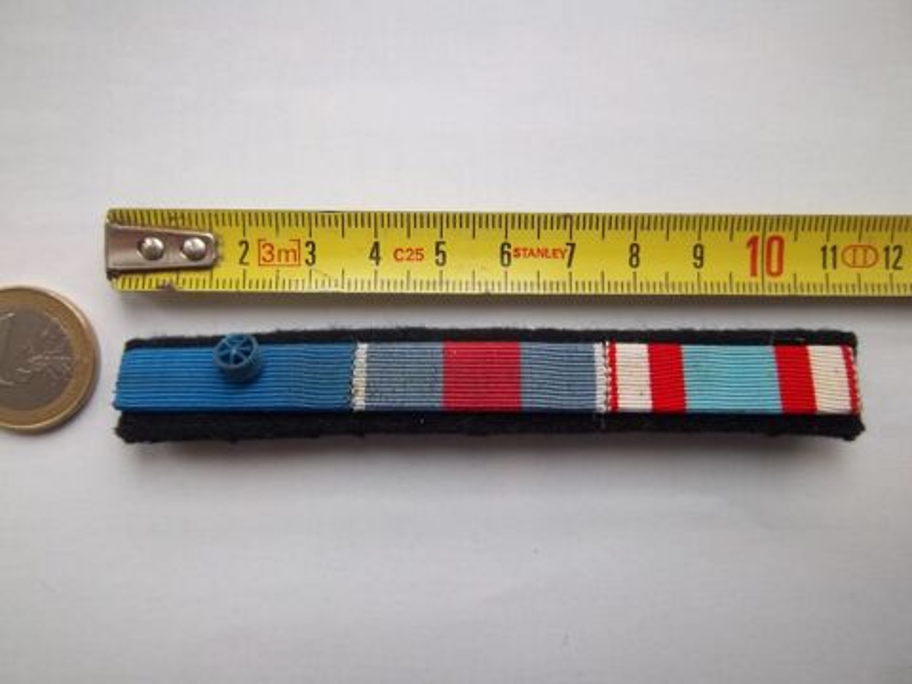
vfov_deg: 49.7
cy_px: 342
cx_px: 456
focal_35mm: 28
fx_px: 738
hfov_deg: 63.4
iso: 64
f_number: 3.5
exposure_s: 1/30
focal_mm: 5.05
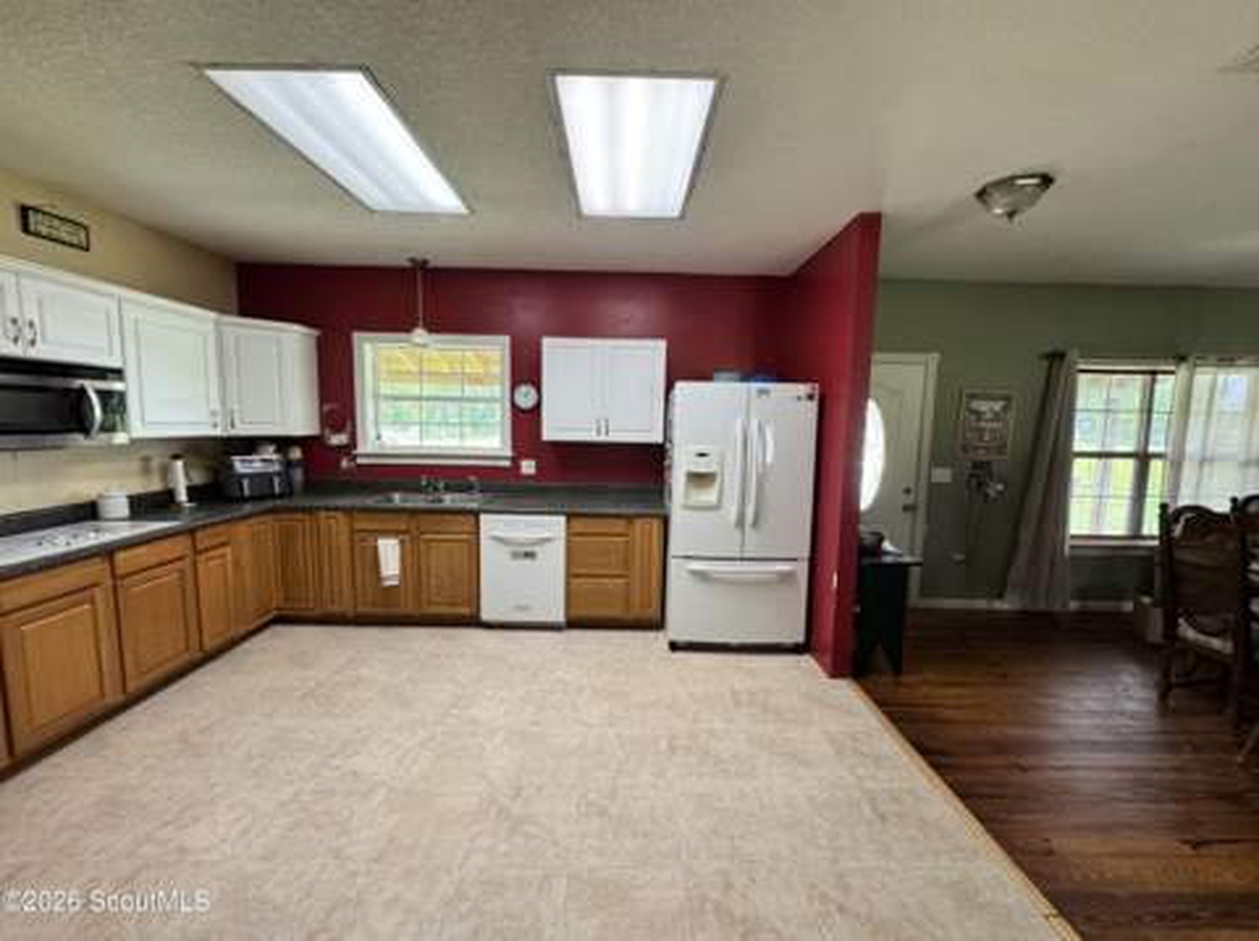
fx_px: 509
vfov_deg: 85.6
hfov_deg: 102.1
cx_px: 630
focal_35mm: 14
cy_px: 470
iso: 250
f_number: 2.2
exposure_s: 1/120
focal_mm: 2.22
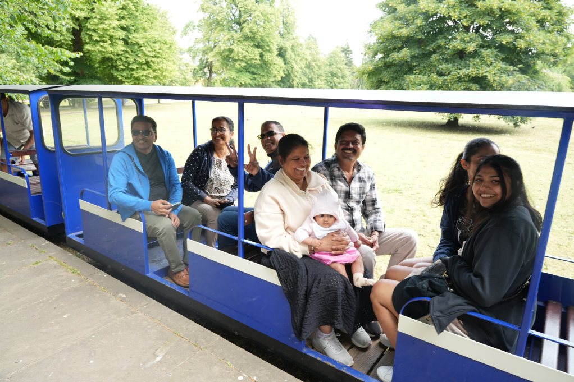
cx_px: 287
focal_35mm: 24
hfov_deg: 73.8
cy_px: 191
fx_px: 383
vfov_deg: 53.1
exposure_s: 1/200
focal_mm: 24
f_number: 6.3
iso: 800
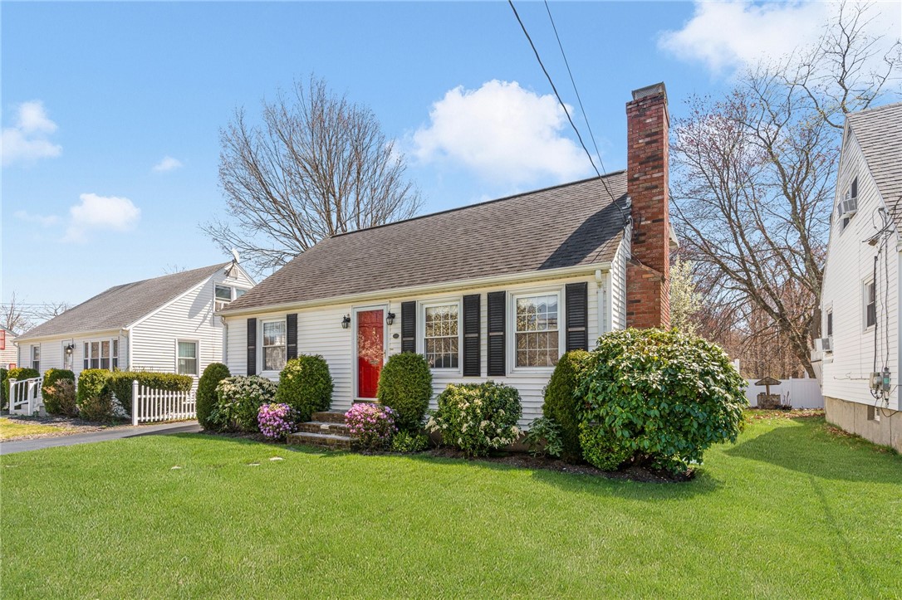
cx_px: 451
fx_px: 426
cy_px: 300
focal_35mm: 17
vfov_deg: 70.4
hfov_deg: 93.3
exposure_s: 1/640
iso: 400
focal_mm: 17
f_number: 7.1
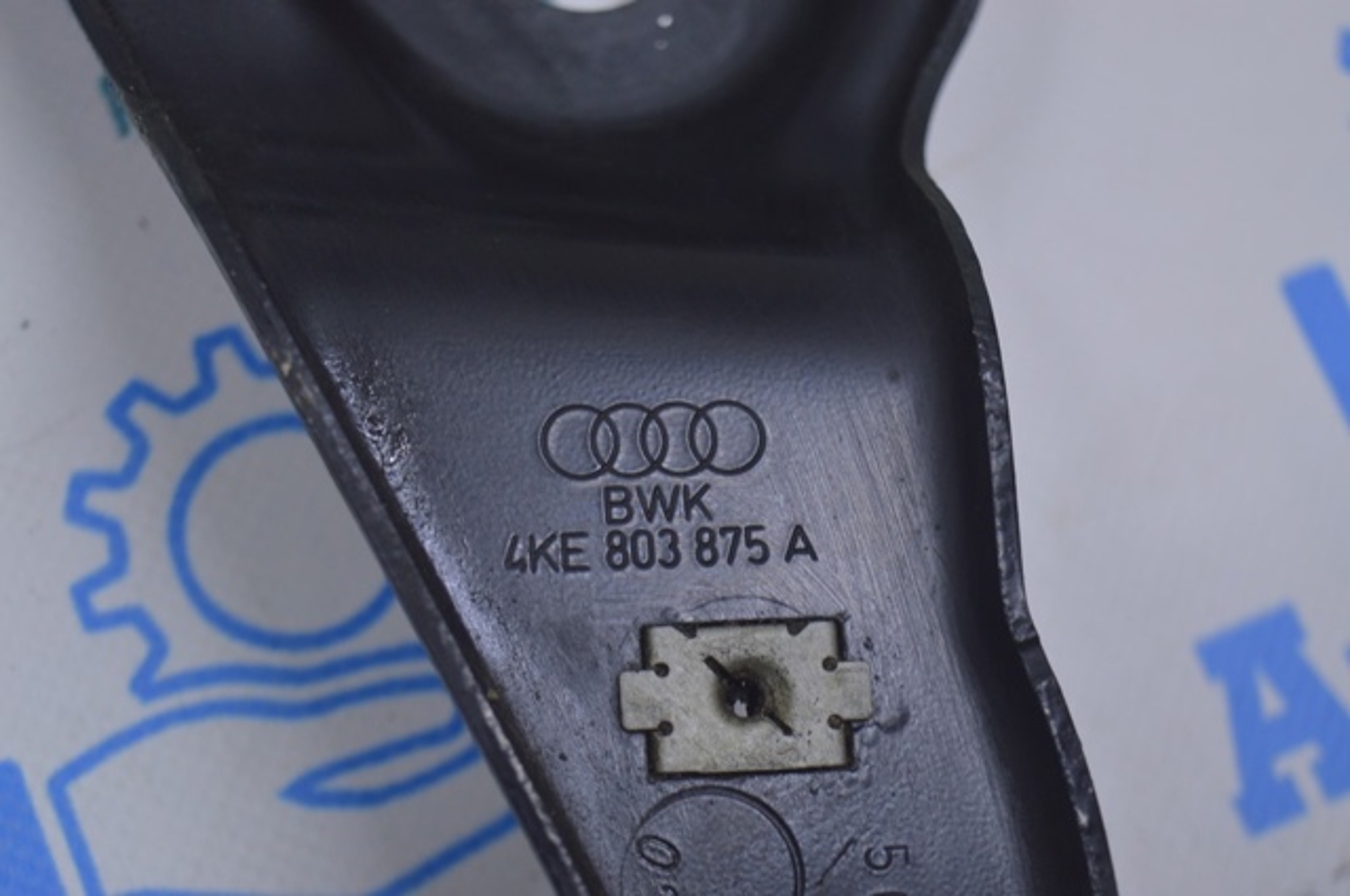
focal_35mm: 72
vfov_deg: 18.9
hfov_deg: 28.1
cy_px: 448
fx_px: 2697
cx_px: 675
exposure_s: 1/30
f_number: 5.6
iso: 400
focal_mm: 48
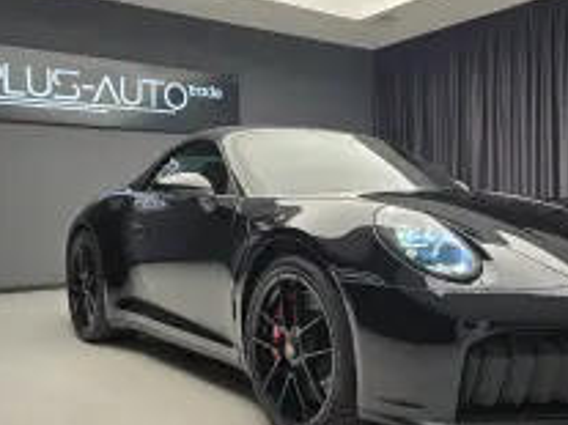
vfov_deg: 35.9
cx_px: 395
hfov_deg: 45.8
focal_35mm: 40
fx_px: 656
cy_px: 225
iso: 32
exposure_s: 1/54
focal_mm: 6.3
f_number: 1.7
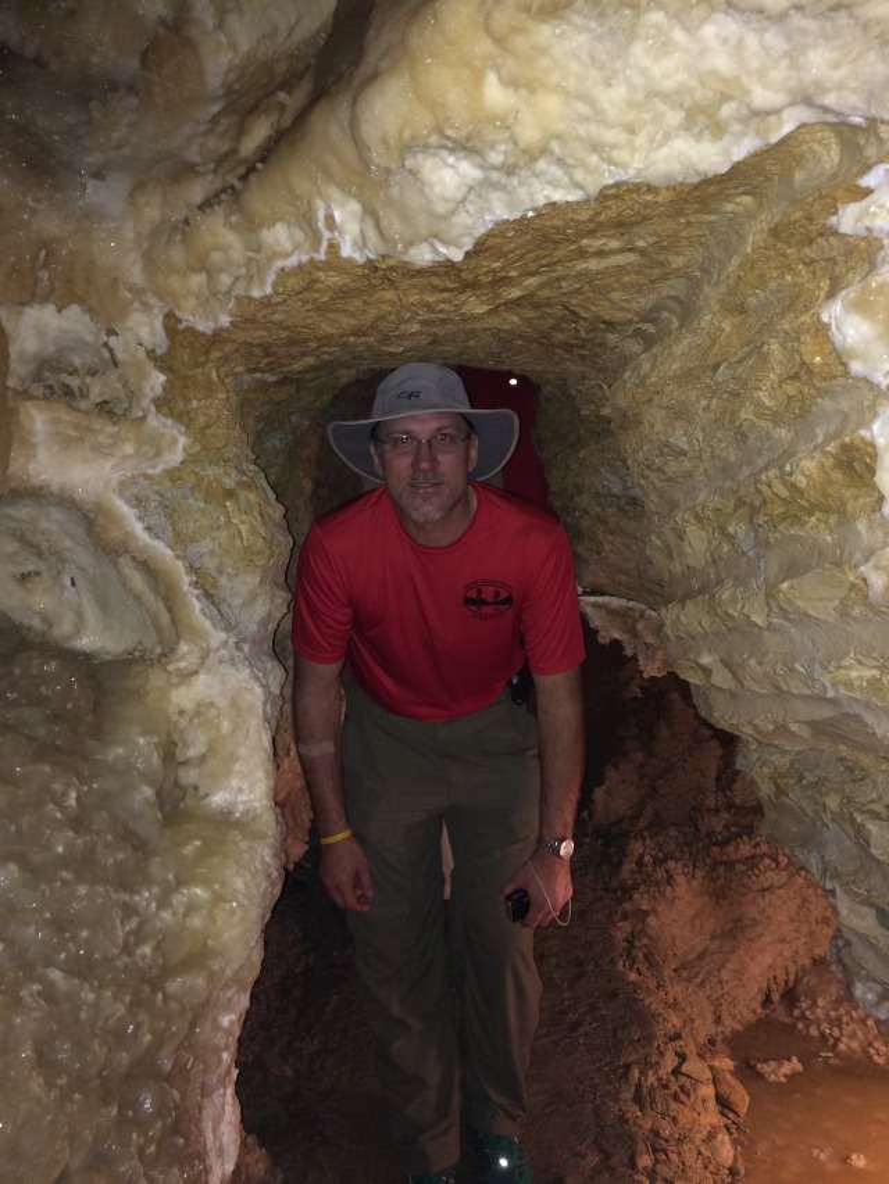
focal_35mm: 29
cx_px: 444
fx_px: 993
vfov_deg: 61.7
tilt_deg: -1.5
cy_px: 592
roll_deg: +1.8
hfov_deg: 48.2
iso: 125
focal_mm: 4.15
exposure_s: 1/16
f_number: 2.2
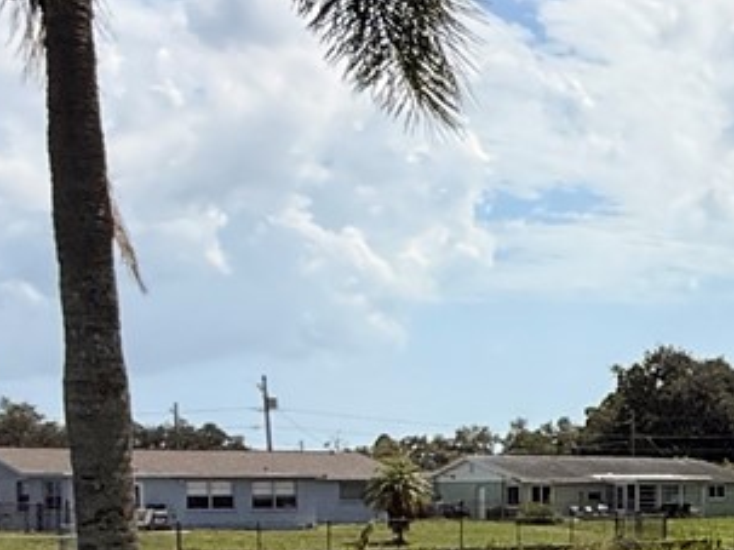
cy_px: 519
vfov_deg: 19.4
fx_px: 1568
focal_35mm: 74
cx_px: 1284
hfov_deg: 20.0
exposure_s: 1/2237
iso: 50
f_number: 2.2
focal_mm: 2.22
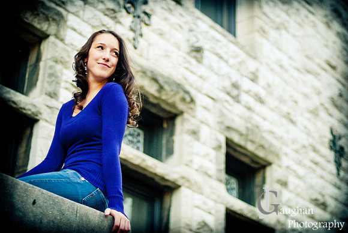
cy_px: 116
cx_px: 174
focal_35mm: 75
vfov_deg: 18.2
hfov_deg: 27.0
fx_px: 726
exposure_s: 1/200
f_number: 1.8
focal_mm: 50
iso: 400
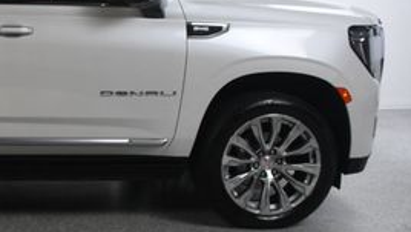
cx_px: -74
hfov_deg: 25.5
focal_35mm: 75
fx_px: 818
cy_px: 97
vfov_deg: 16.1
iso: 100
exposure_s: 1/160
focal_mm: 20
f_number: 13
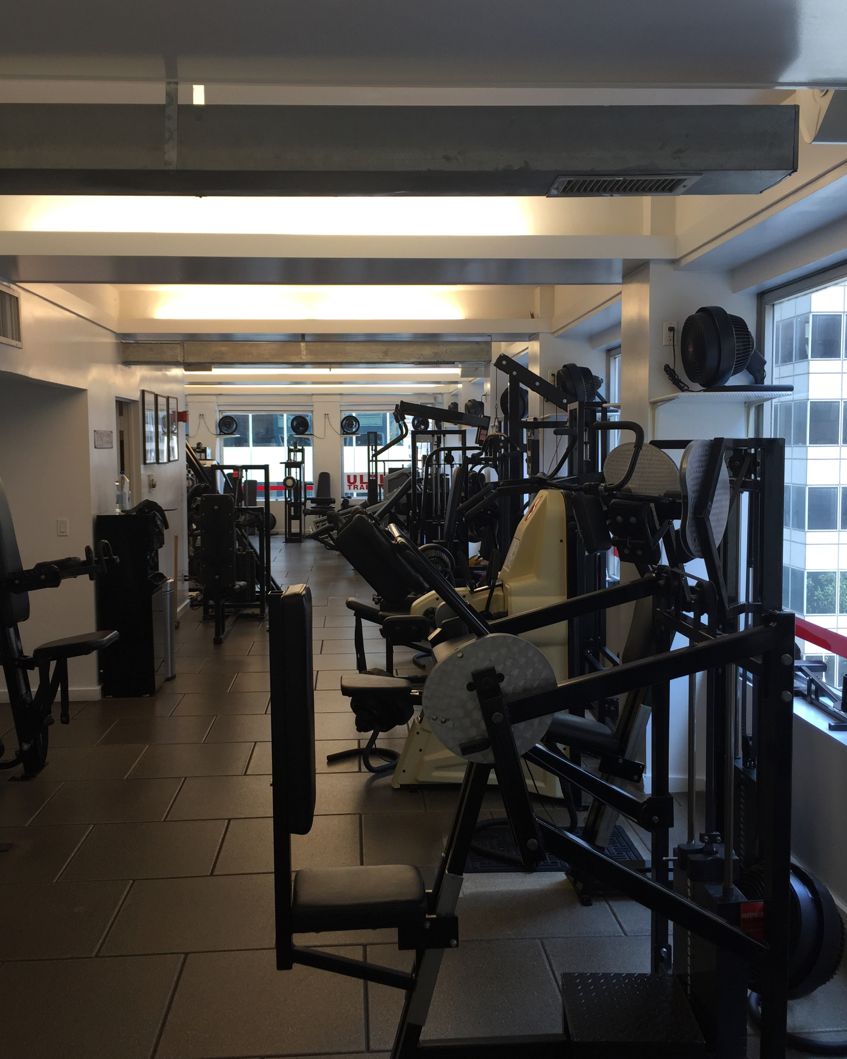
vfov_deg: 57.2
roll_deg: +0.4
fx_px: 971
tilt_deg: -1.6
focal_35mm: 31
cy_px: 511
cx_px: 418
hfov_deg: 47.1
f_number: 2.2
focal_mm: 4.15
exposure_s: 1/60
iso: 32
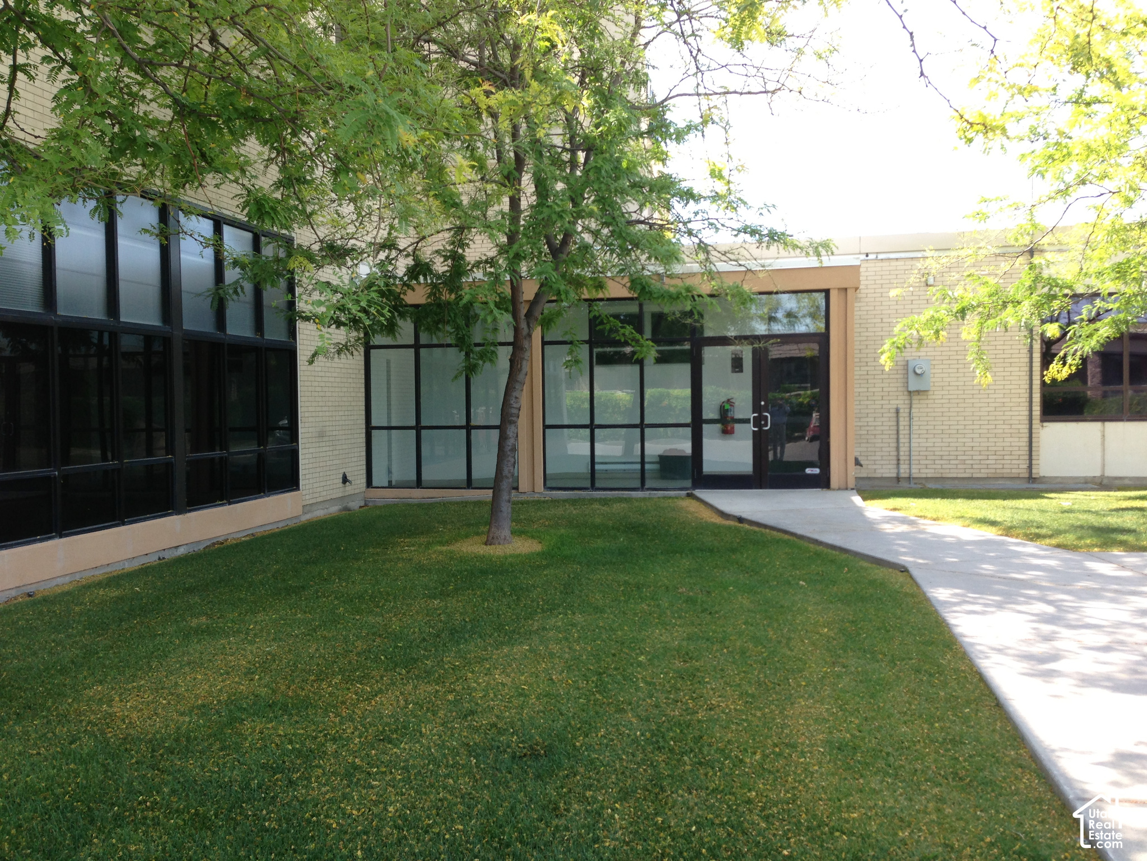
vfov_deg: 42.9
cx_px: 574
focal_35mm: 33
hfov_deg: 55.4
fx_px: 1093
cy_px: 430
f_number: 2.4
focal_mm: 4.13
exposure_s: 1/234
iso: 50
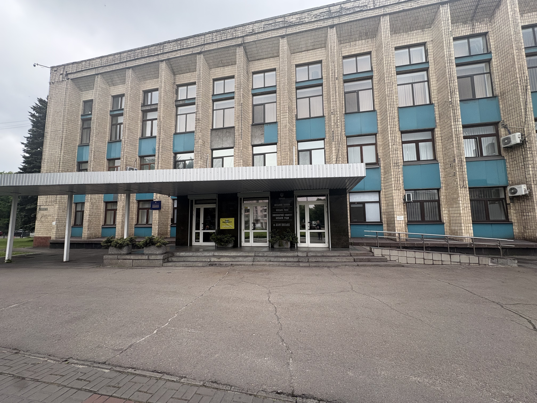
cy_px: 202
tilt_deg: +7.8
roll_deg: +1.4
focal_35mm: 14
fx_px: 217
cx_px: 268
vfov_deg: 85.7
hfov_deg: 102.1
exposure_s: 1/687
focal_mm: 2.22
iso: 40
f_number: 2.2
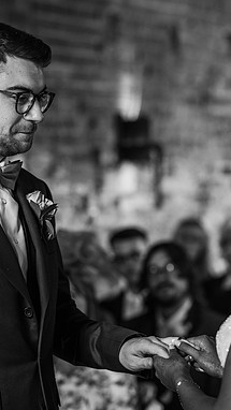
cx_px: 114
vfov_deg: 15.9
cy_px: 205
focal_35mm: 135
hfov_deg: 9.0
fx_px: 1469
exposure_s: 1/200
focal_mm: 85
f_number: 2.5
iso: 1100
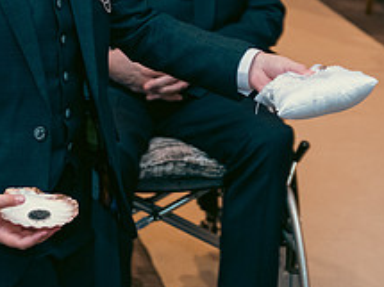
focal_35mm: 114
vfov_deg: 12.9
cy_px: 45
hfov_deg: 17.1
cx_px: 70
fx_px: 1264
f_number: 3.5
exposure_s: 1/160
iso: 800
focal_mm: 44
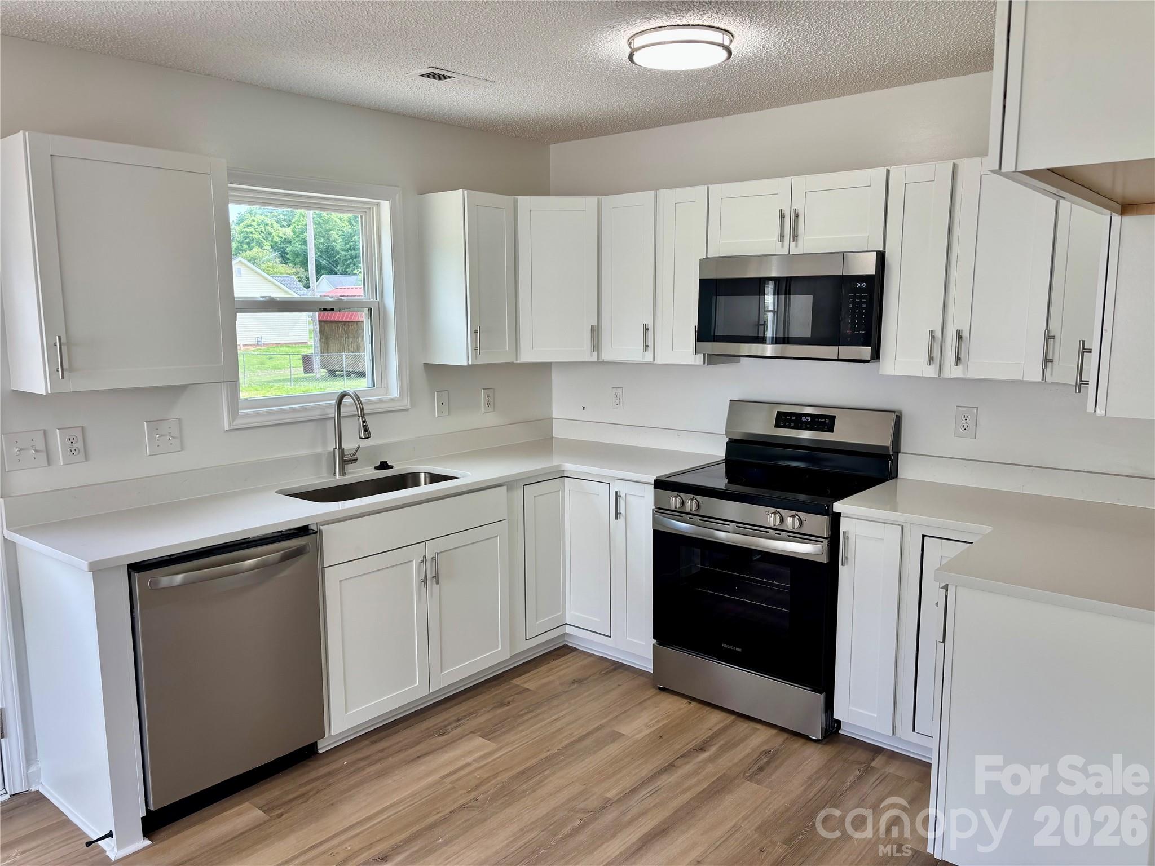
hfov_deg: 67.3
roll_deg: +0.0
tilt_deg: -8.5
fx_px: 868
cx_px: 578
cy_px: 433
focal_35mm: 26
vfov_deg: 53.1
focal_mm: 5.96
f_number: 1.6
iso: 40
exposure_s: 1/120
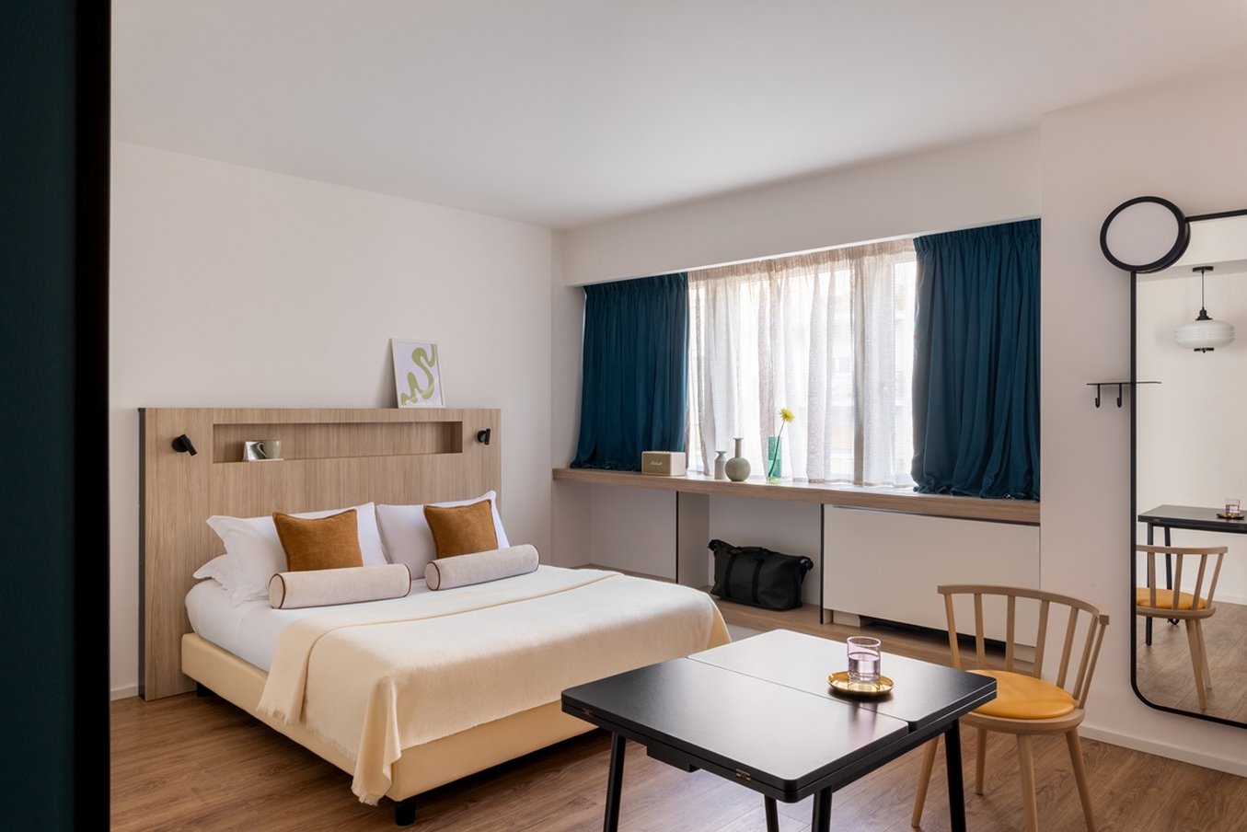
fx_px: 831
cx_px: 624
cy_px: 416
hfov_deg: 73.7
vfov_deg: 53.2
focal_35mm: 24
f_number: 18
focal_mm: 24
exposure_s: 1/6
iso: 400
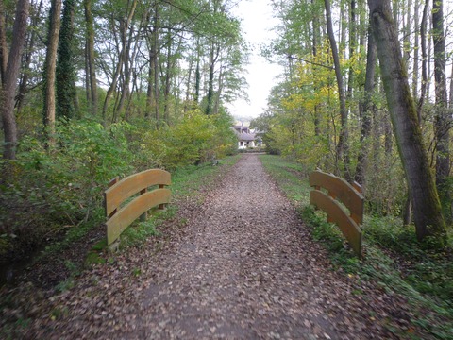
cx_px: 226
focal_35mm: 32
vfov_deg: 44.2
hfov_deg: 56.8
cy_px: 170
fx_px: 419
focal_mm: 5.2
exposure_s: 1/30
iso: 100
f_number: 3.3
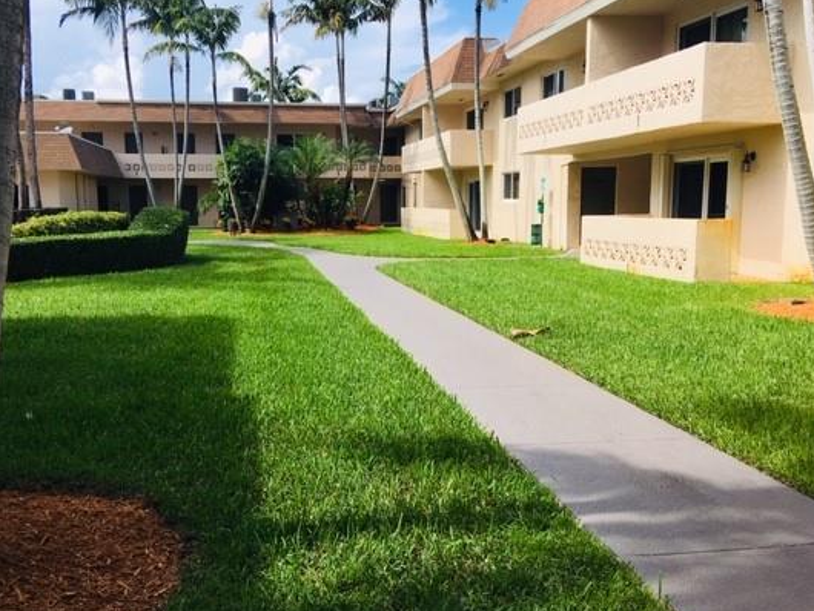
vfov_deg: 40.7
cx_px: 364
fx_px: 823
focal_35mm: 35
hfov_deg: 52.5
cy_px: 310
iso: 25
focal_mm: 4.15
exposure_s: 1/905
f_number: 2.2
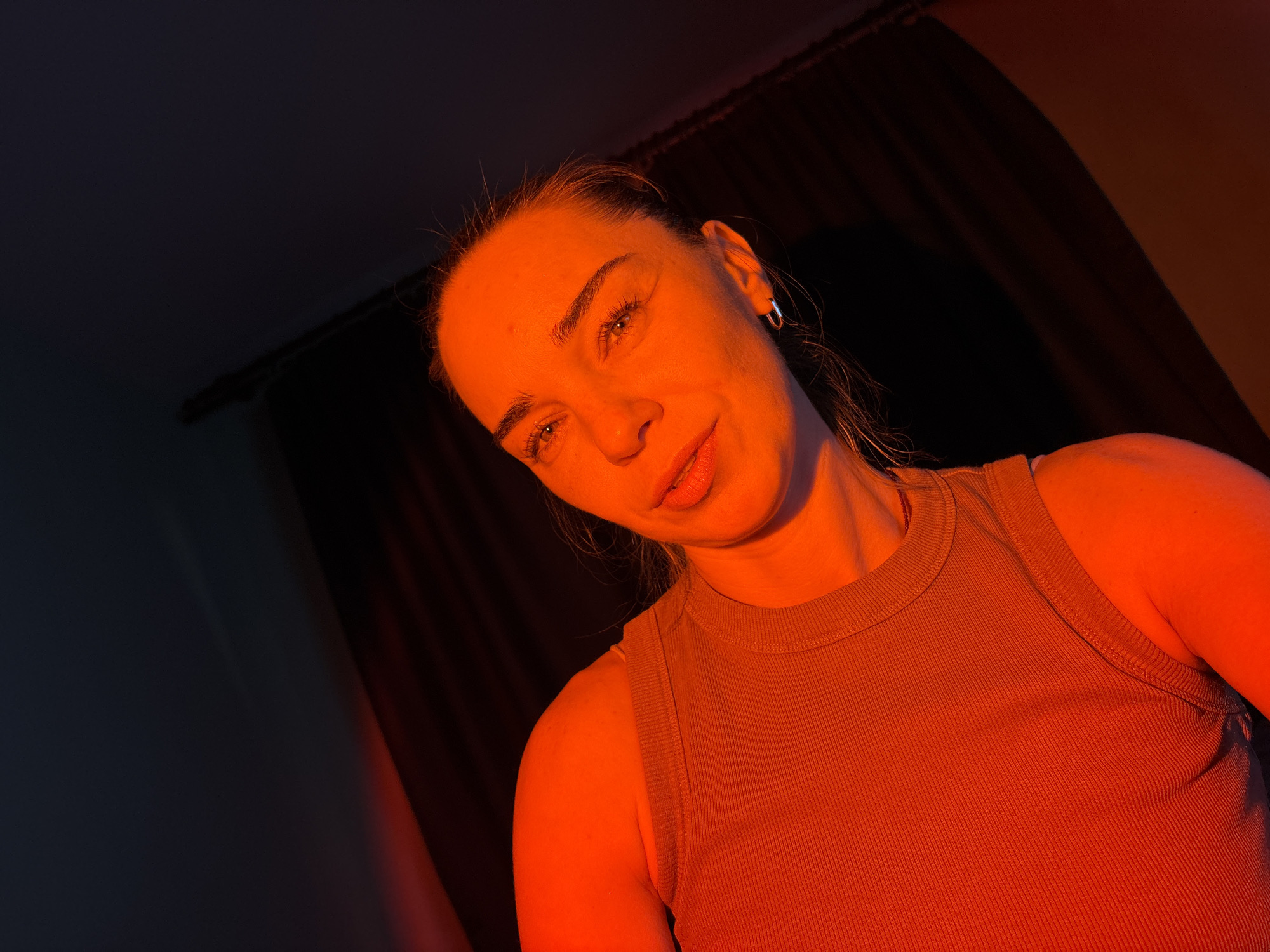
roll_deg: +27.0
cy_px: 476
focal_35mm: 26
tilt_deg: +17.0
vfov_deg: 53.1
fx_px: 954
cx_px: 635
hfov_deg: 67.3
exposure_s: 1/60
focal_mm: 5.96
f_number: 1.6
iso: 160
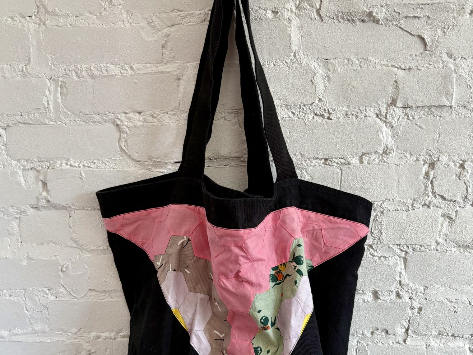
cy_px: 226
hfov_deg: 52.6
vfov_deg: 40.4
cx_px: 234
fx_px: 478
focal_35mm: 35
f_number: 1.6
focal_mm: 5.96
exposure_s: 1/109
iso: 125
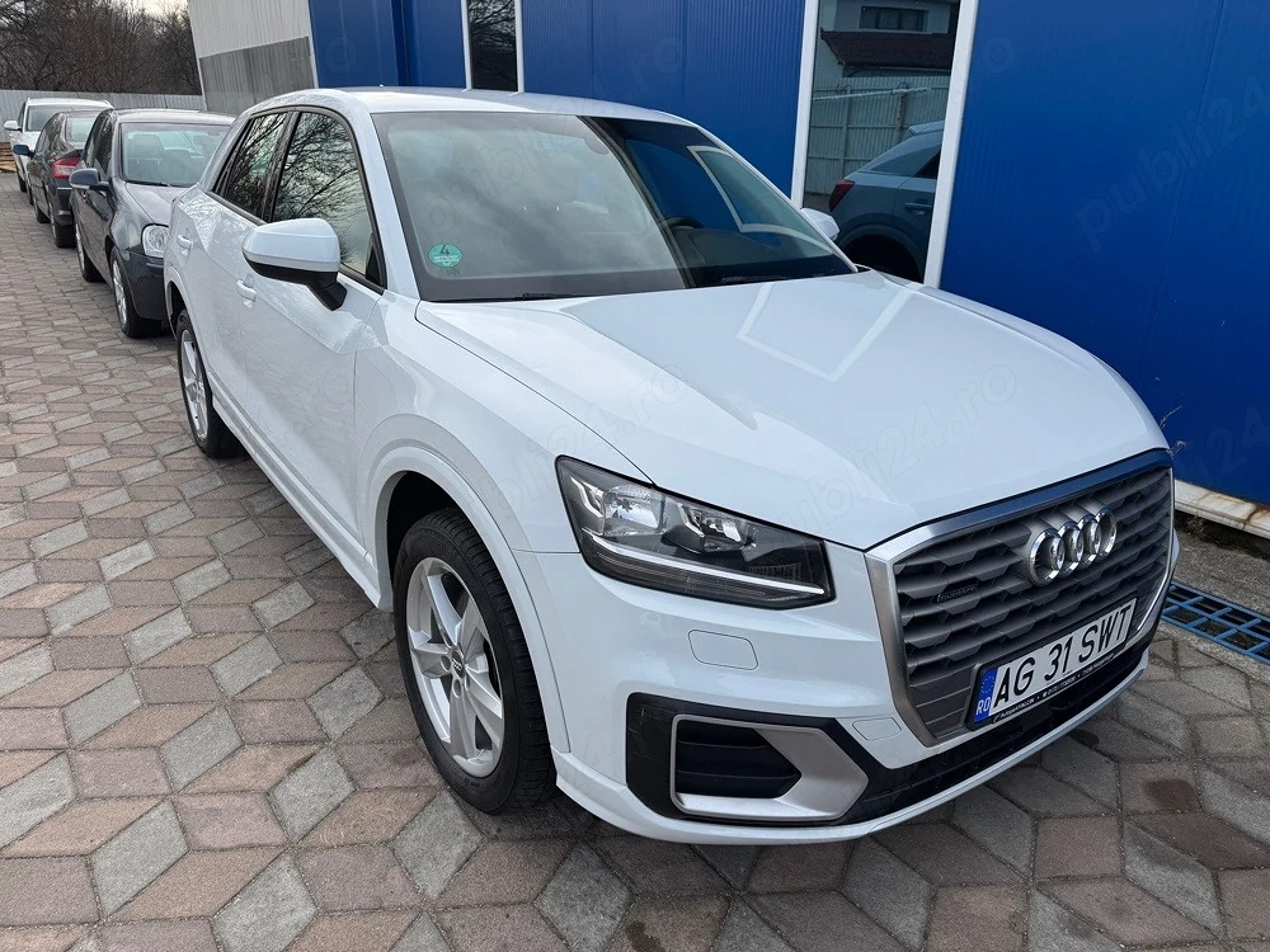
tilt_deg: -21.8
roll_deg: -0.3
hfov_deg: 71.6
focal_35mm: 24
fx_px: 881
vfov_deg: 56.8
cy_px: 476
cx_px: 635
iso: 80
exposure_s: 1/1637
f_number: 1.78
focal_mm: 6.76
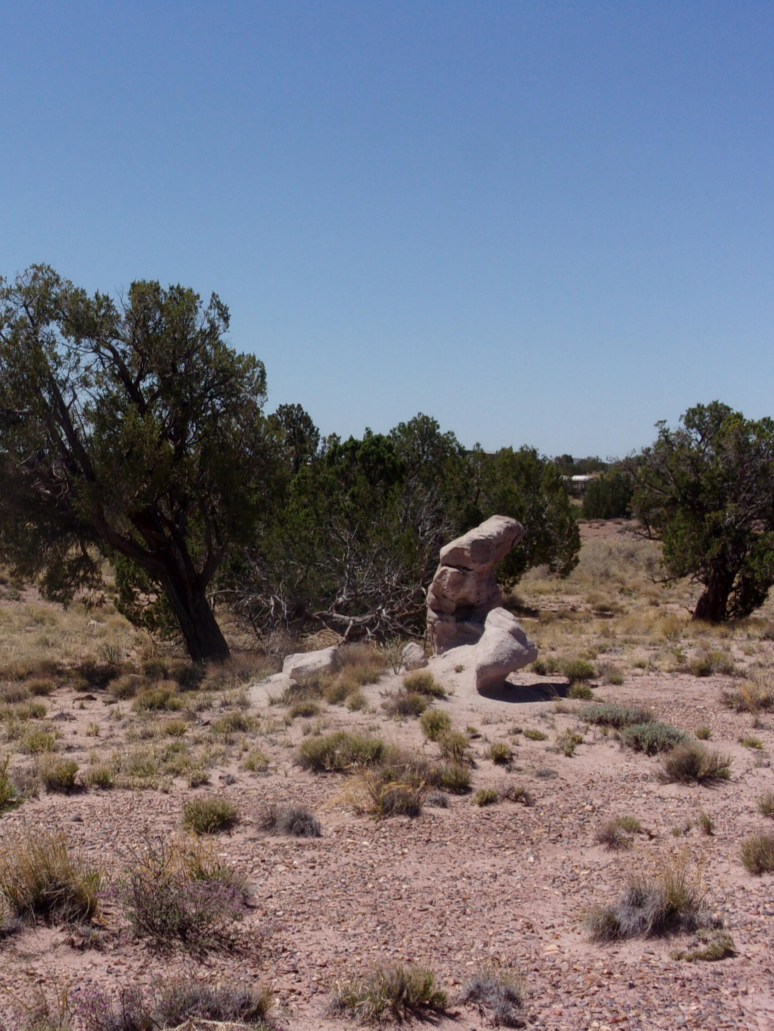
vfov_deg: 27.4
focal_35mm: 71
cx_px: 211
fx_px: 2116
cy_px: 516
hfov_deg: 20.6
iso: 80
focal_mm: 9.5
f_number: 13.1
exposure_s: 1/140
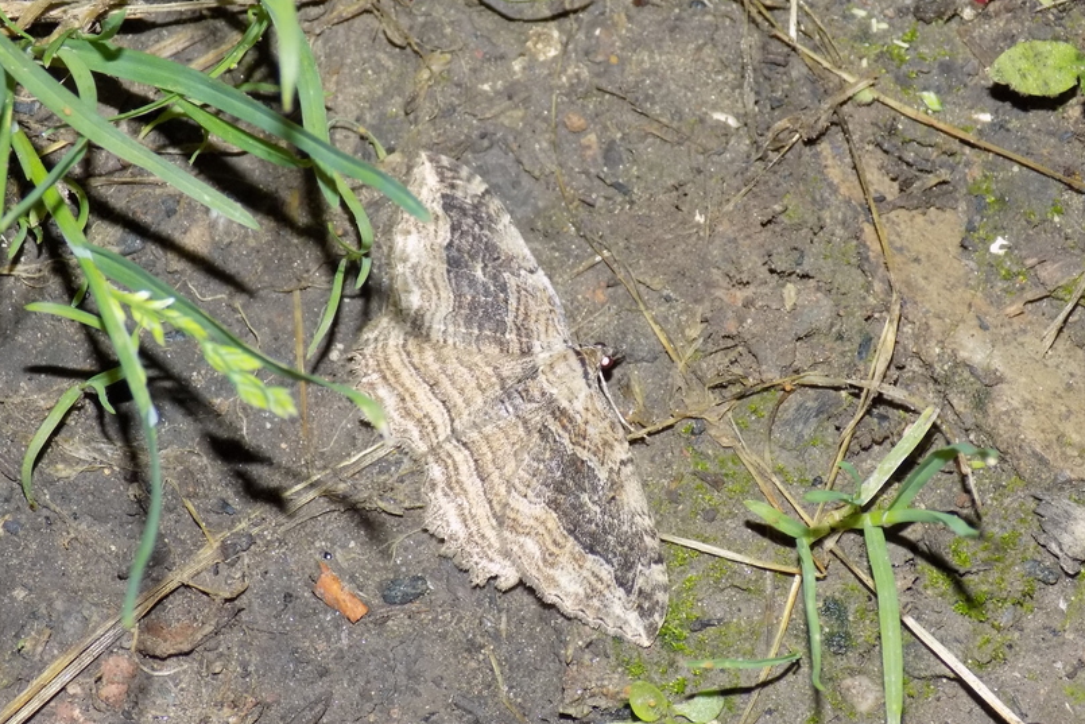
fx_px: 3918
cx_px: 530
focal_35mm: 130
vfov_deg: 10.6
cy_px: 407
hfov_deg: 15.8
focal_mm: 20.9
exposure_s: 1/30
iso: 200
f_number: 4.8
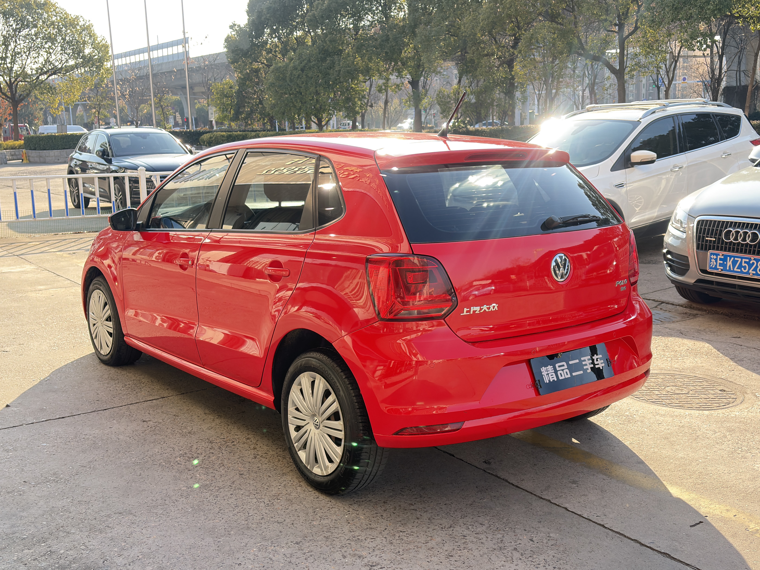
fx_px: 812
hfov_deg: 50.1
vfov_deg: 38.7
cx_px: 380
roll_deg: +1.9
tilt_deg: -10.9
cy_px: 285
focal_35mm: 37
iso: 50
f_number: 1.6
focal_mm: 5.96
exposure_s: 1/344
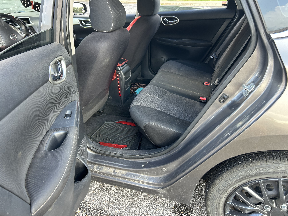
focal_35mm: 26
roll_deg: -0.3
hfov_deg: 67.3
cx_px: 144
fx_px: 216
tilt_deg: -29.4
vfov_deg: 53.1
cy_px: 108
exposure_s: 1/121
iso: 64
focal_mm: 5.7
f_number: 1.5
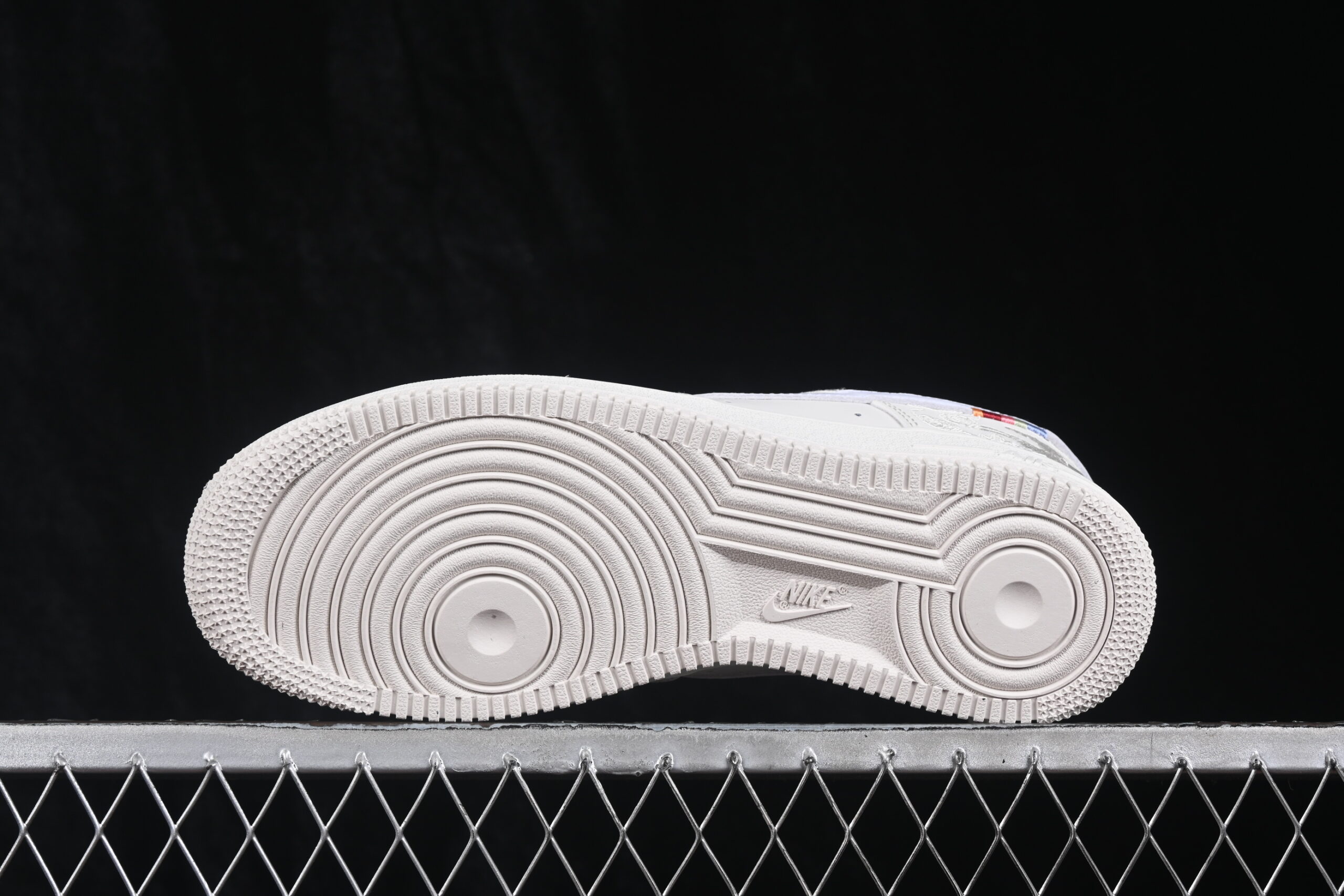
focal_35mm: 75
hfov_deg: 27.0
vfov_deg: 18.2
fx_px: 2800
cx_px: 672
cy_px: 448
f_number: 8
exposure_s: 1/80
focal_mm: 50
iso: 160
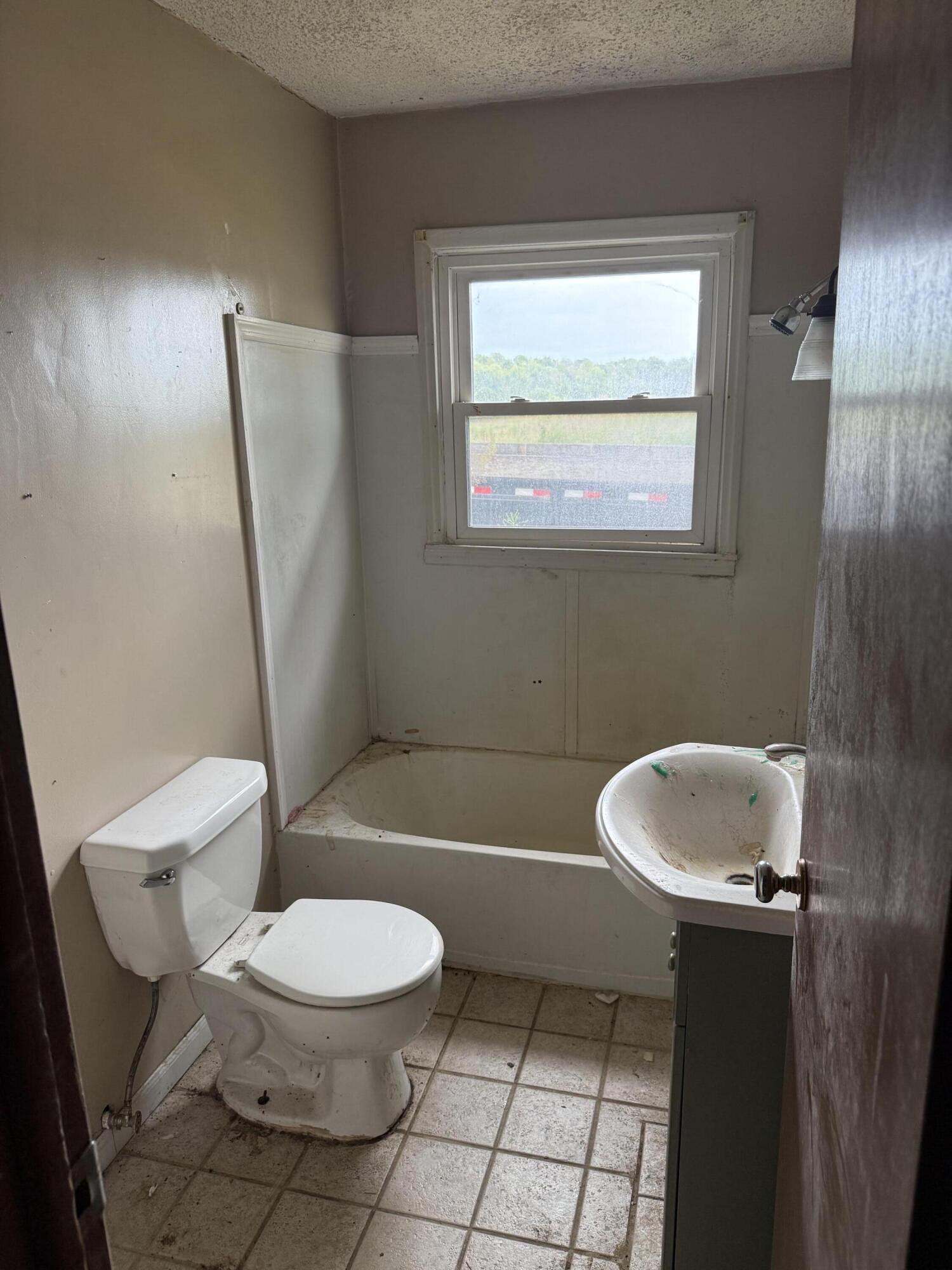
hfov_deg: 56.8
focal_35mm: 24
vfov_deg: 71.6
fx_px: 880
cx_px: 476
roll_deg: +1.6
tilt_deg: -13.4
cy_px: 635
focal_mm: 6.76
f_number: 1.78
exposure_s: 1/121
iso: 200
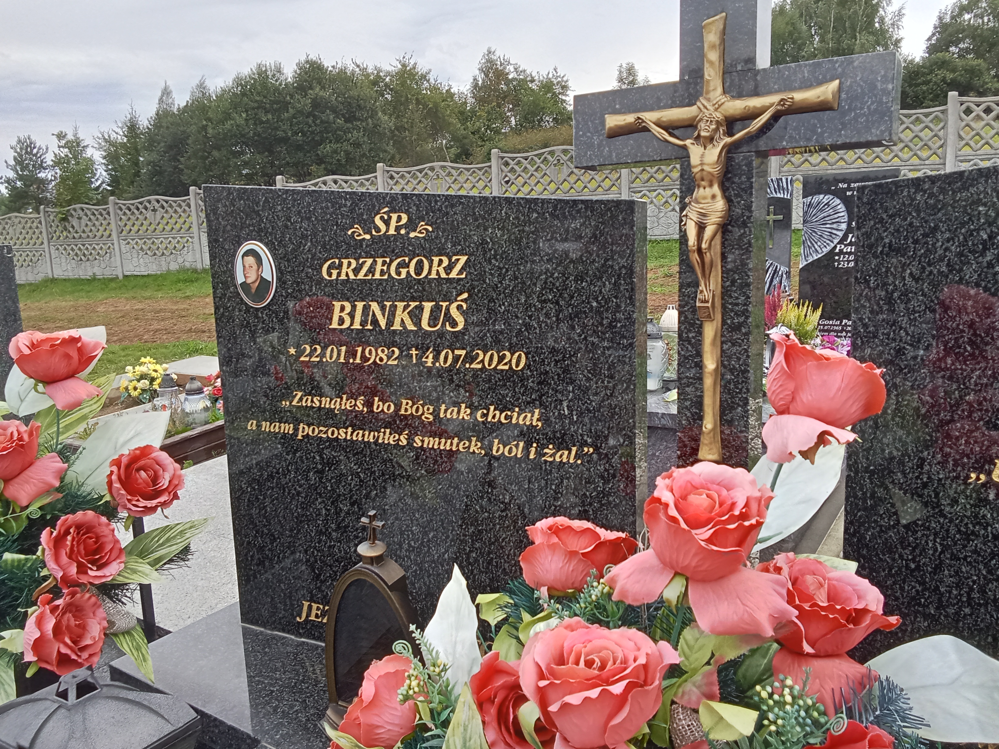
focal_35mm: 27
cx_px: 500
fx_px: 779
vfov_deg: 51.4
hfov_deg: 65.3
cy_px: 374
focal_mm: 2.79
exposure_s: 1/308
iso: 100
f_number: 2
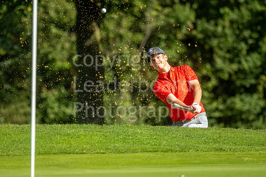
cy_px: 98
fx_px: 3673
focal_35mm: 497
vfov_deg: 2.8
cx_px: 119
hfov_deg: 4.1
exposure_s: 1/4000
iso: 400
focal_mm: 300
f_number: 4
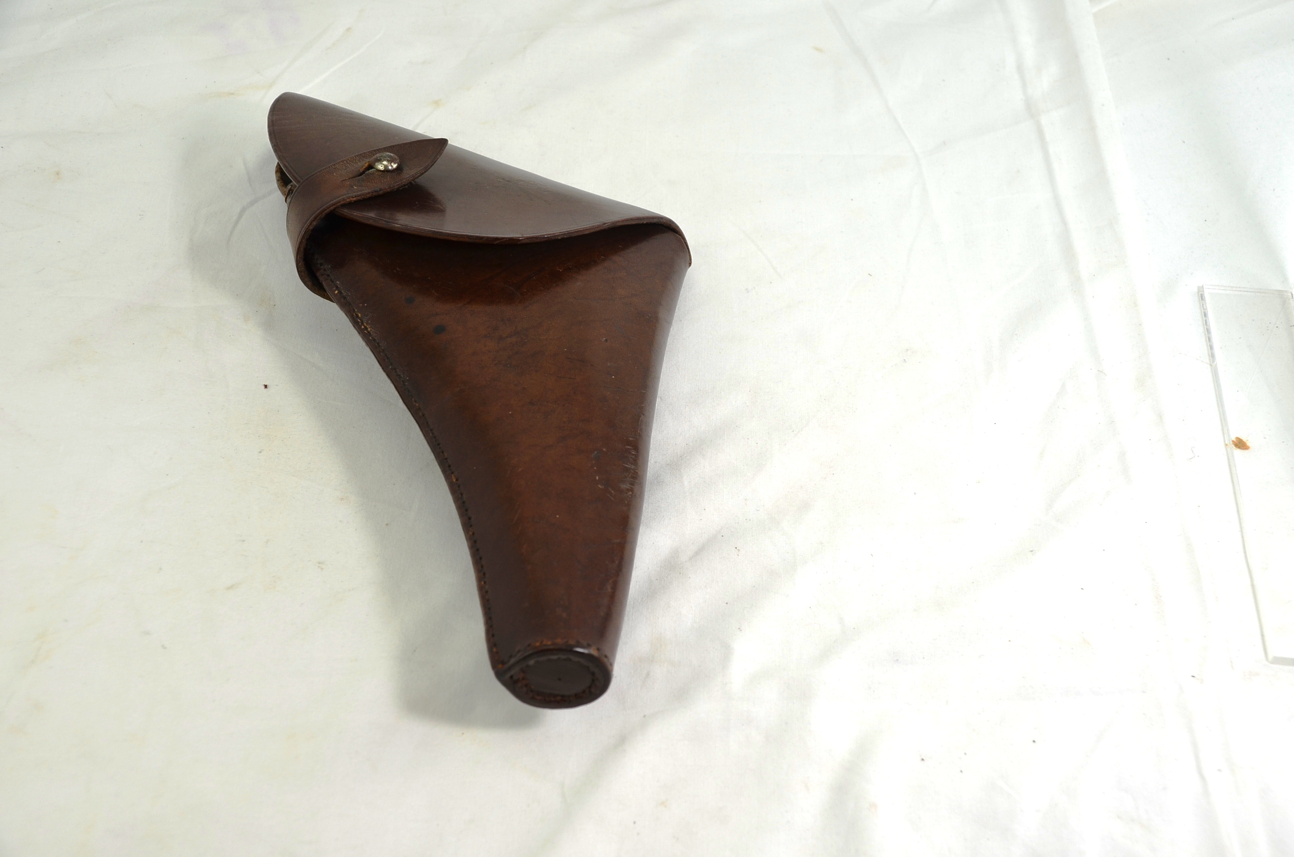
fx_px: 1668
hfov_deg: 42.4
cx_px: 647
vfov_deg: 28.8
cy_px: 428
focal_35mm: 46
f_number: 6.3
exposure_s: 1/160
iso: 200
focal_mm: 31
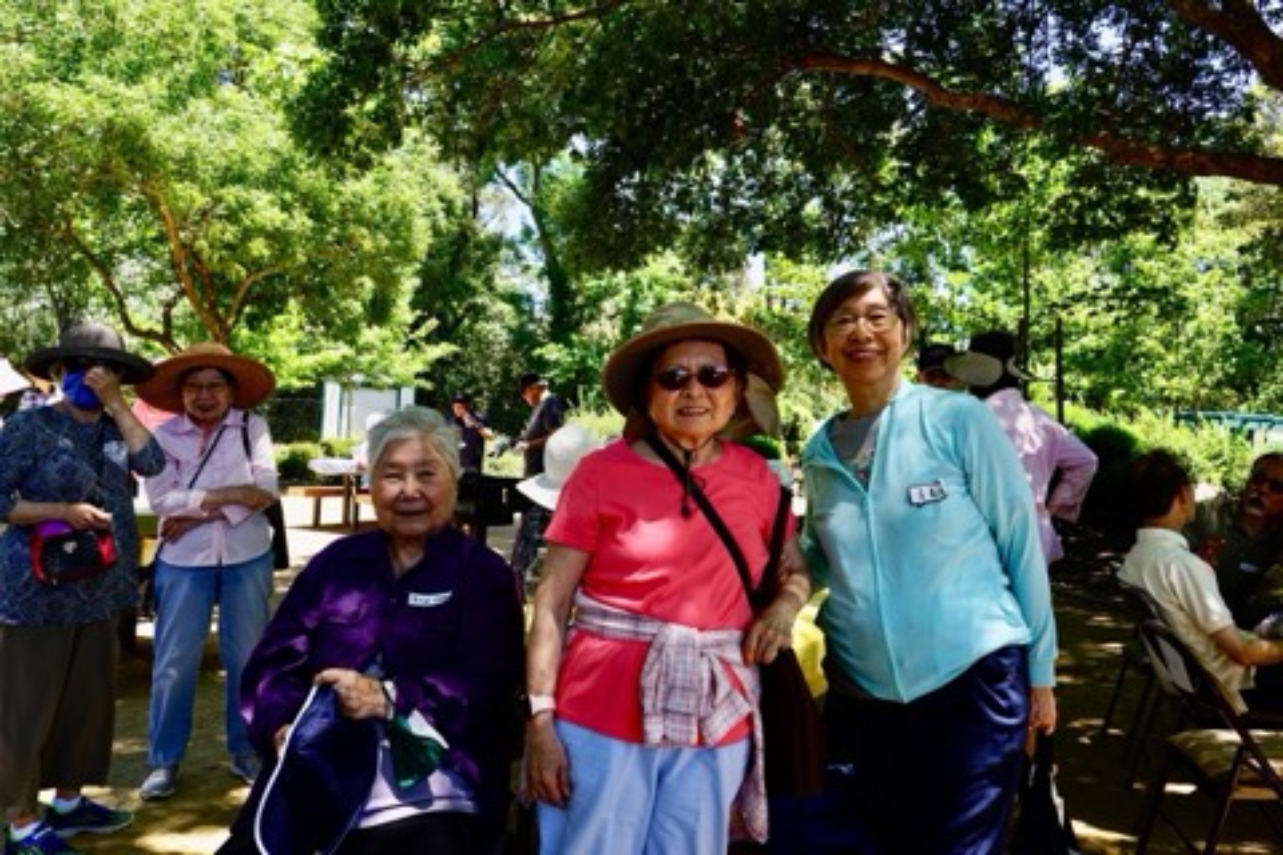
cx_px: 642
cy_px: 428
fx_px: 1033
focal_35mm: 29
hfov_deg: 63.7
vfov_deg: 45.0
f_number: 7.1
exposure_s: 1/80
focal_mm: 29
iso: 100
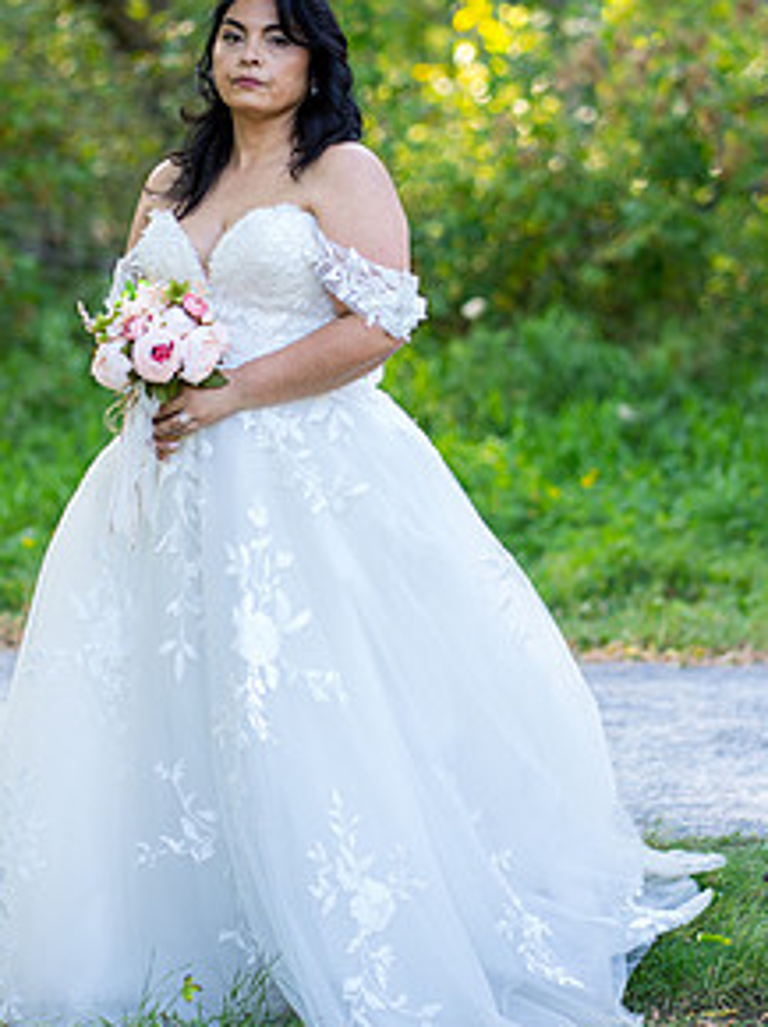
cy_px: 450
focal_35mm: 127
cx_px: 265
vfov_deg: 15.5
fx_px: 3762
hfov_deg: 11.6
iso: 250
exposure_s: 1/400
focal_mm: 85
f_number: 2.2
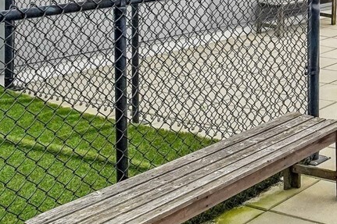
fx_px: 589
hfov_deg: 25.7
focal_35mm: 63
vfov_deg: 20.0
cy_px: -57
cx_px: 475
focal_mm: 16
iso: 1600
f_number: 8
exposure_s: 1/1600
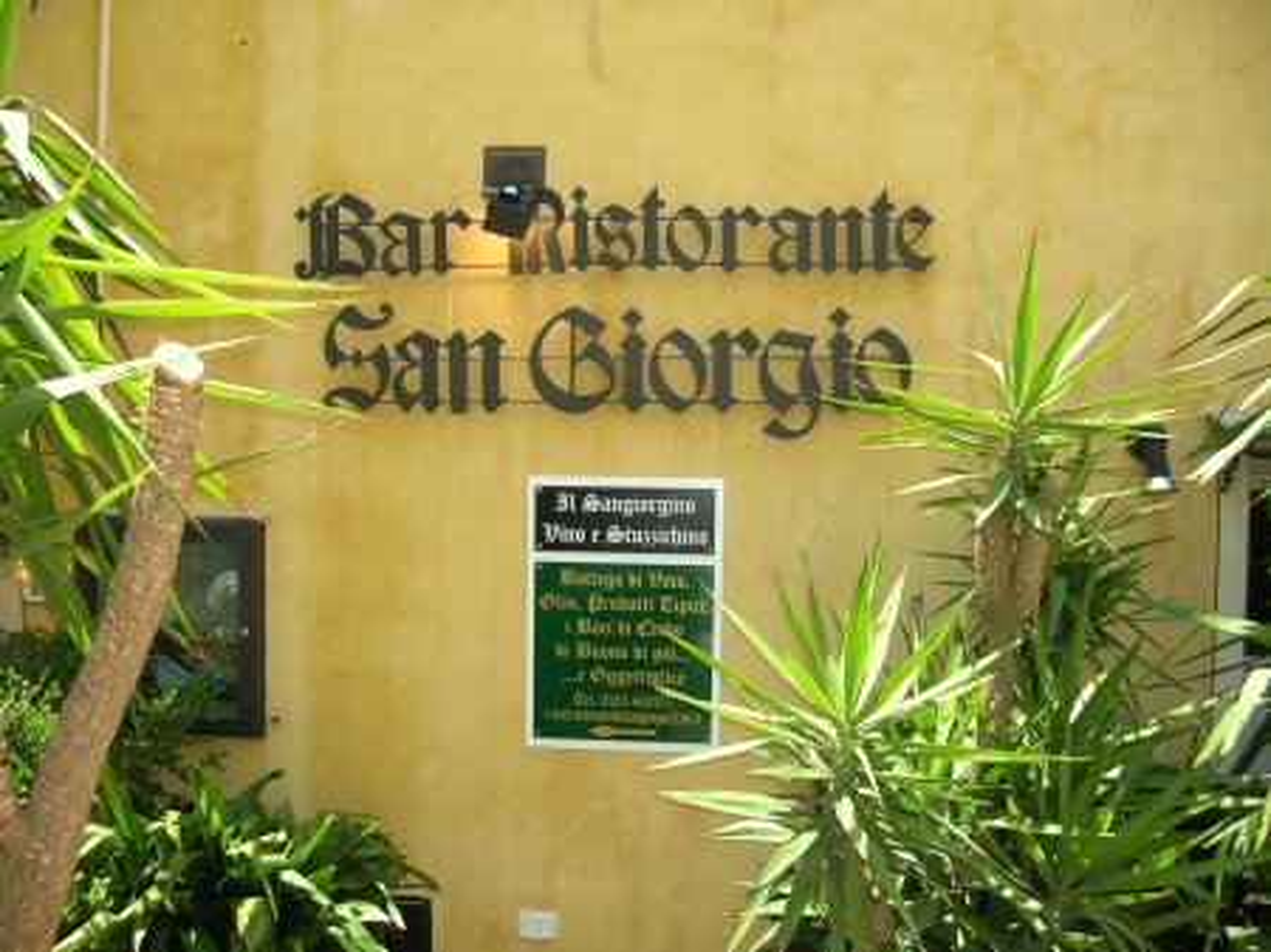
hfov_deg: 52.7
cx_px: 636
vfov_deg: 40.7
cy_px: 476
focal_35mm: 35
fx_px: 1284
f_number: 2.8
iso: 50
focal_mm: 5.8
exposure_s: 1/242
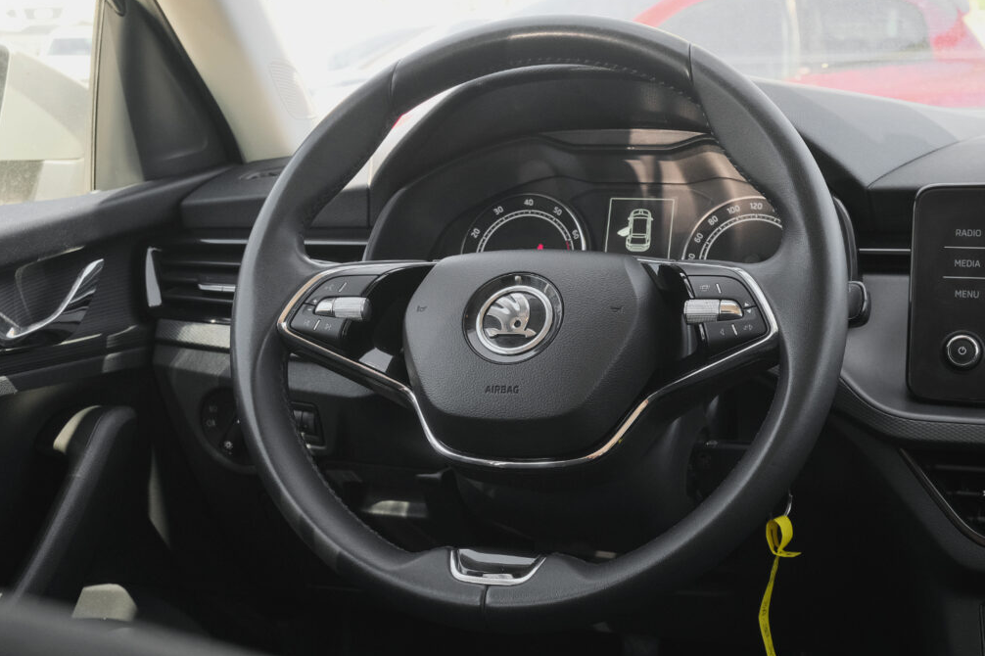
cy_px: 328
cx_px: 492
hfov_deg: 36.3
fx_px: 1504
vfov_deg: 24.6
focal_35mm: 55
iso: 2000
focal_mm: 36.3
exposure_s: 1/80
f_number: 9
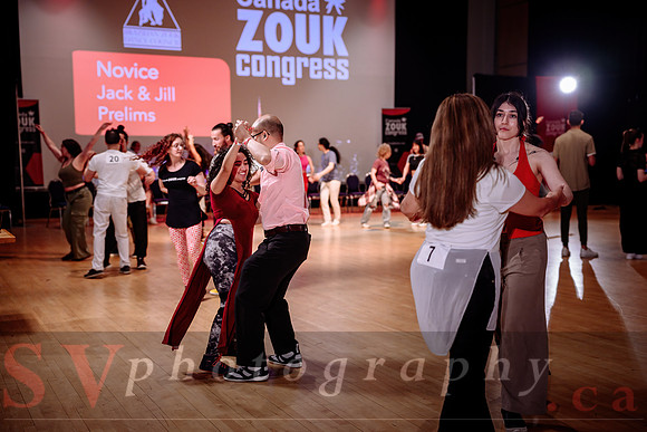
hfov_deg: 43.6
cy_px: 216
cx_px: 324
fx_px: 809
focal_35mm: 45
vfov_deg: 29.9
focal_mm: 45
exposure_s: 1/320
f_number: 2
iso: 1250
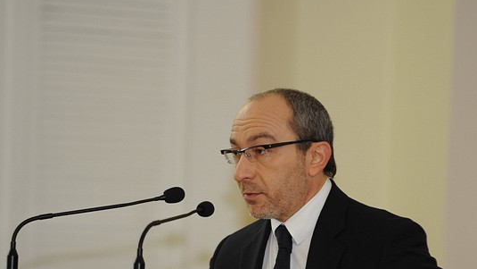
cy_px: 199
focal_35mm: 313
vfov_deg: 3.9
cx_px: 279
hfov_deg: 6.9
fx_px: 3959
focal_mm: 200
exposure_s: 1/200
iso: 640
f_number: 2.8
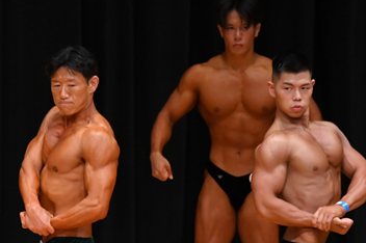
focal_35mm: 562
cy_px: 245
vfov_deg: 2.4
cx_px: 87
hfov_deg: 3.7
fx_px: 5708
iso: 3200
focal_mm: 170
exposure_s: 1/400
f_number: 5.6
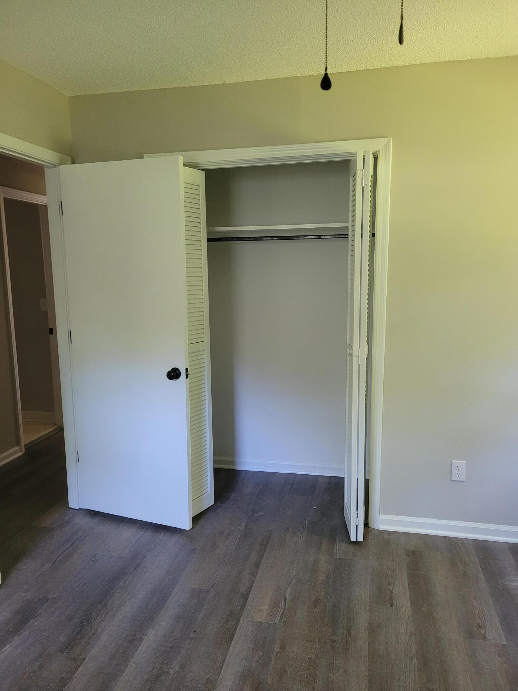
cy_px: 346
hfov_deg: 53.1
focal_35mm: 26
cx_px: 259
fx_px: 519
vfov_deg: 67.3
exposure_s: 1/39
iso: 320
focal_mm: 5.4
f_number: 1.8
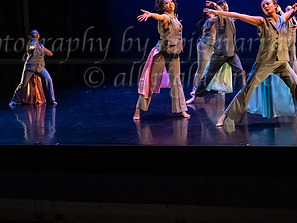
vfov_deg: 19.2
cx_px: 238
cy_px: 43
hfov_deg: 25.2
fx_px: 652
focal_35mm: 76
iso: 6400
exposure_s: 1/400
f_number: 4
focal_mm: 35
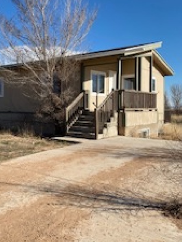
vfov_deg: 50.0
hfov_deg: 38.1
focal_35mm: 37
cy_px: 106
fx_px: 259
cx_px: 55
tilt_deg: +1.0
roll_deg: -0.5
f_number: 1.8
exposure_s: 1/3215
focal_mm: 4.25
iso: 32
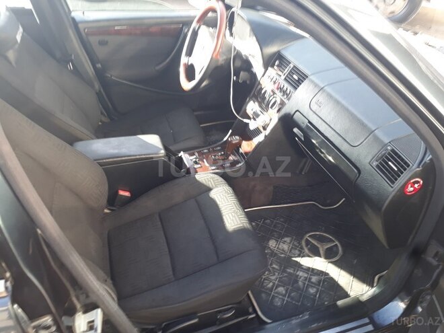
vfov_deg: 51.4
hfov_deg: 65.3
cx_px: 222
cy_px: 166
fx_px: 346
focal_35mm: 27
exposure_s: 1/50
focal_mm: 3.6
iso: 50
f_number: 1.9
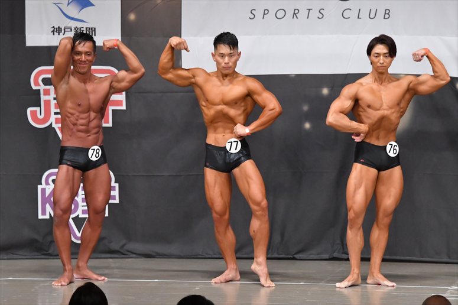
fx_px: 2759
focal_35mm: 217
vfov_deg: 6.3
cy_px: 152
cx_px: 229
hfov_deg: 9.5
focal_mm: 145
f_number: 5.6
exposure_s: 1/400
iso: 6400
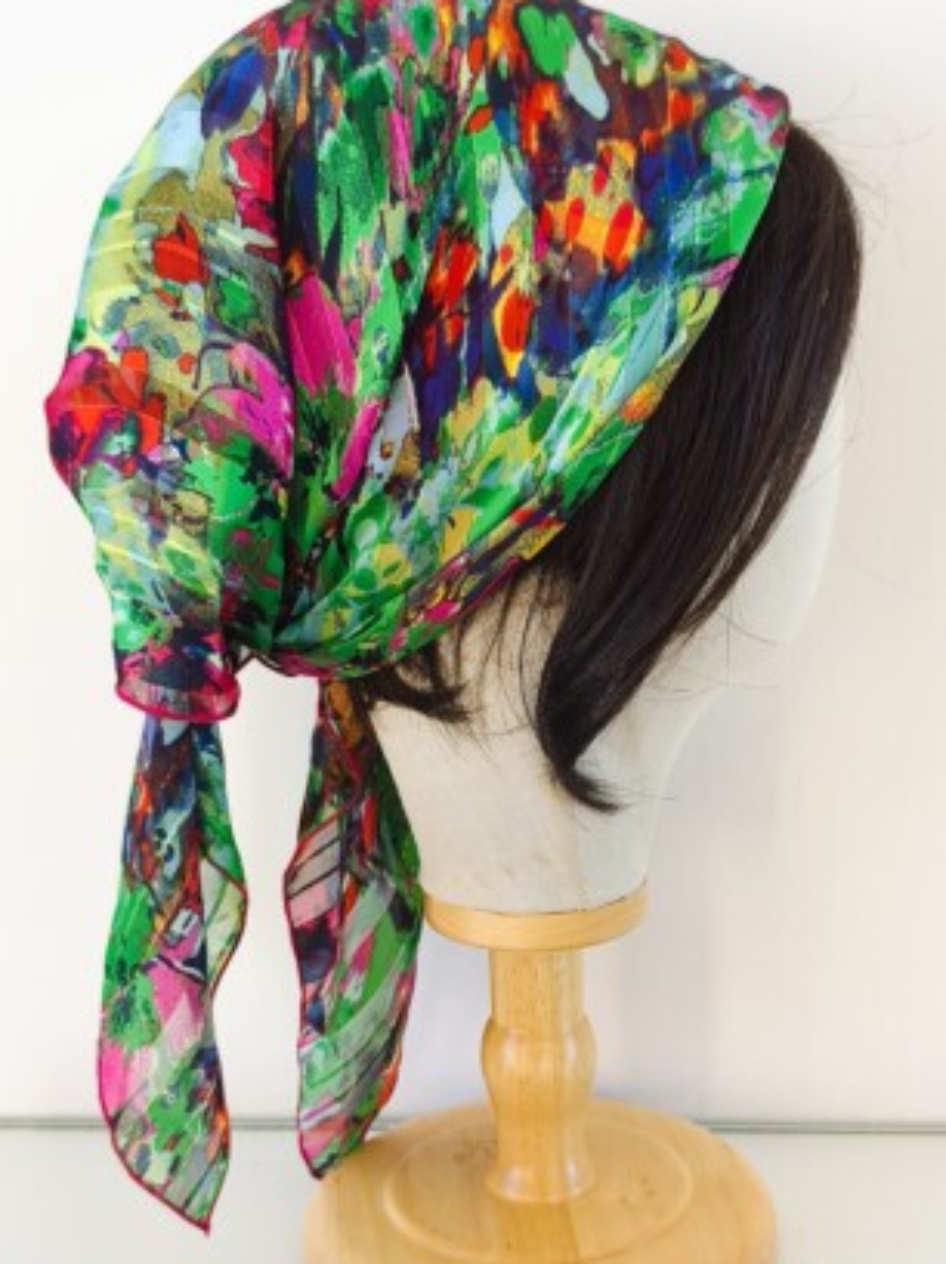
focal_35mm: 47
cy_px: 800
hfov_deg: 30.8
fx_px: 1715
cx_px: 529
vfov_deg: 40.2
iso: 50
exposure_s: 1/30
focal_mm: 6.14
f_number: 1.65
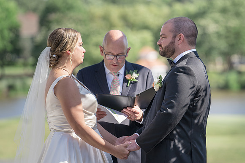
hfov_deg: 9.8
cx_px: 127
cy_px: 83
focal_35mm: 209
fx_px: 1424
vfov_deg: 6.6
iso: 100
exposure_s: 1/500
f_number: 4
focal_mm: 200
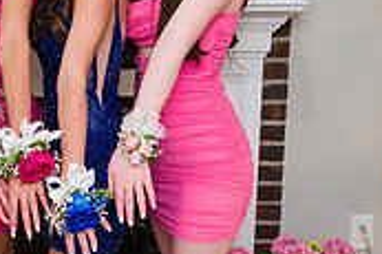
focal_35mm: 87
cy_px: 113
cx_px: 60
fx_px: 922
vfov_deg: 15.7
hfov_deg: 23.0
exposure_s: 1/200
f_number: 5
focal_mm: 26
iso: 2000
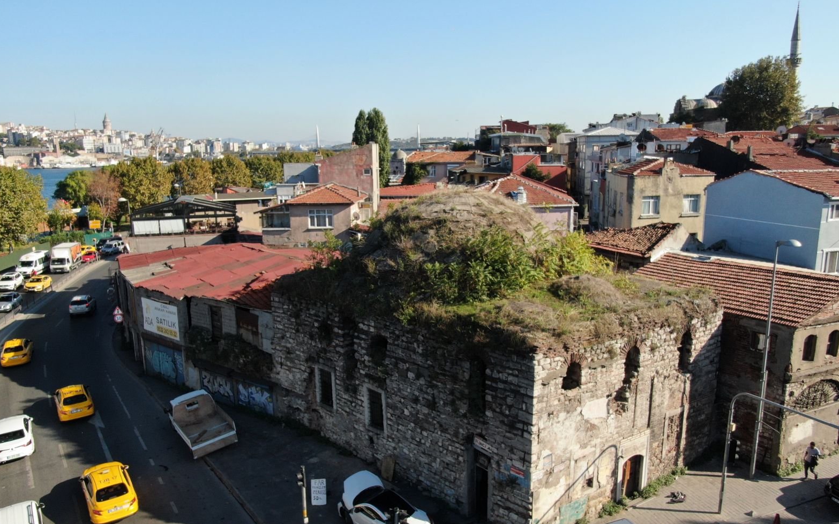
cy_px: 278
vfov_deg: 47.5
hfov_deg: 70.4
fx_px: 594
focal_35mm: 26
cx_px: 412
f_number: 2.8
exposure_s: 1/500
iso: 100
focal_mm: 4.39
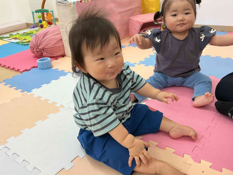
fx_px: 229
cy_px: 87
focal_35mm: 34
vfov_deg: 41.8
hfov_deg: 53.9
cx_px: 122
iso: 40
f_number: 1.8
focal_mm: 3
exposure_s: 1/60
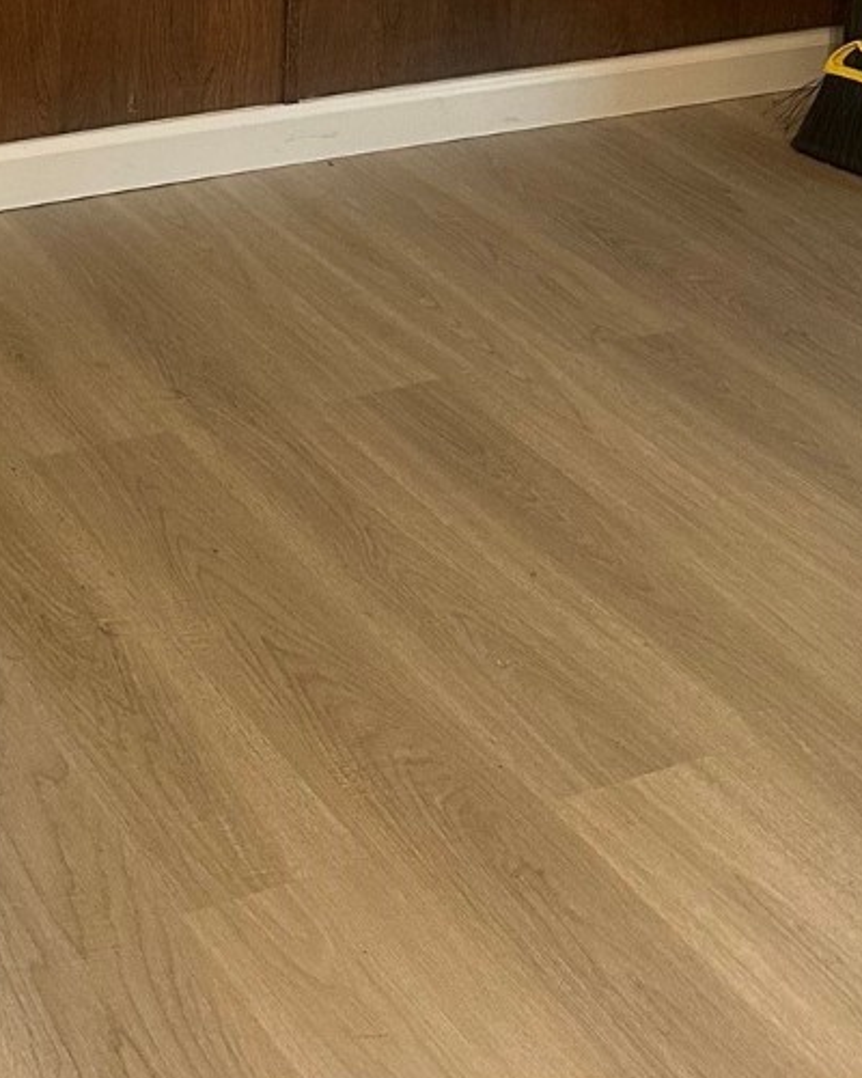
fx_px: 2296
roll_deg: -1.5
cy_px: -558
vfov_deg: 21.8
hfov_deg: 20.3
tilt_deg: -6.2
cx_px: -80
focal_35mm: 72
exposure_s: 1/60
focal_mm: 6.86
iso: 320
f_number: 1.78
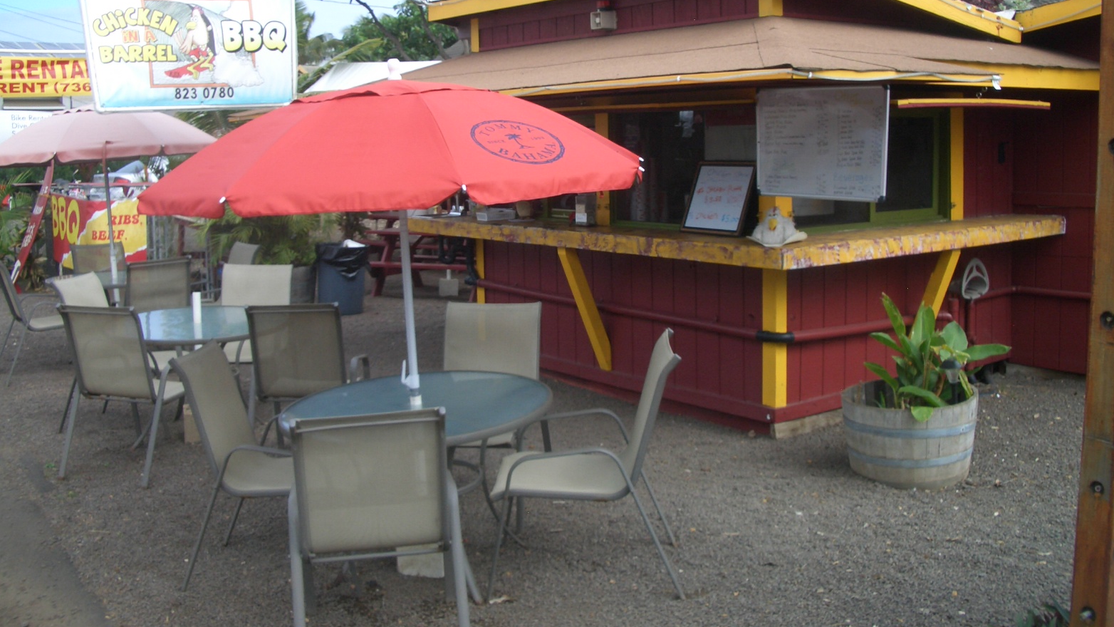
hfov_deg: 51.6
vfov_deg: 30.2
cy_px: 213
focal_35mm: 39
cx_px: 547
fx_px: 1152
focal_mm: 5.8
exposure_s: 1/320
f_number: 4.3
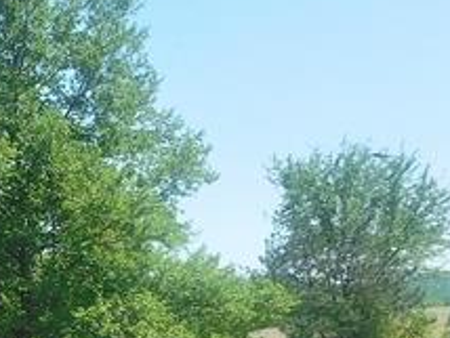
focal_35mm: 110
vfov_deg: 13.3
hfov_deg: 15.8
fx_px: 1432
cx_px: -301
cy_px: 336
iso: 125
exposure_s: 1/500
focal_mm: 4
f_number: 6
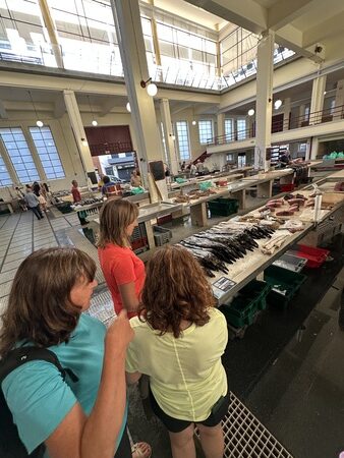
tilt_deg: -20.4
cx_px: 172
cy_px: 229
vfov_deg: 102.0
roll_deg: +8.2
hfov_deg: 85.7
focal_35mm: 14
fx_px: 185
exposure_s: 1/100
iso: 160
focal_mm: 2.22
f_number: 2.2
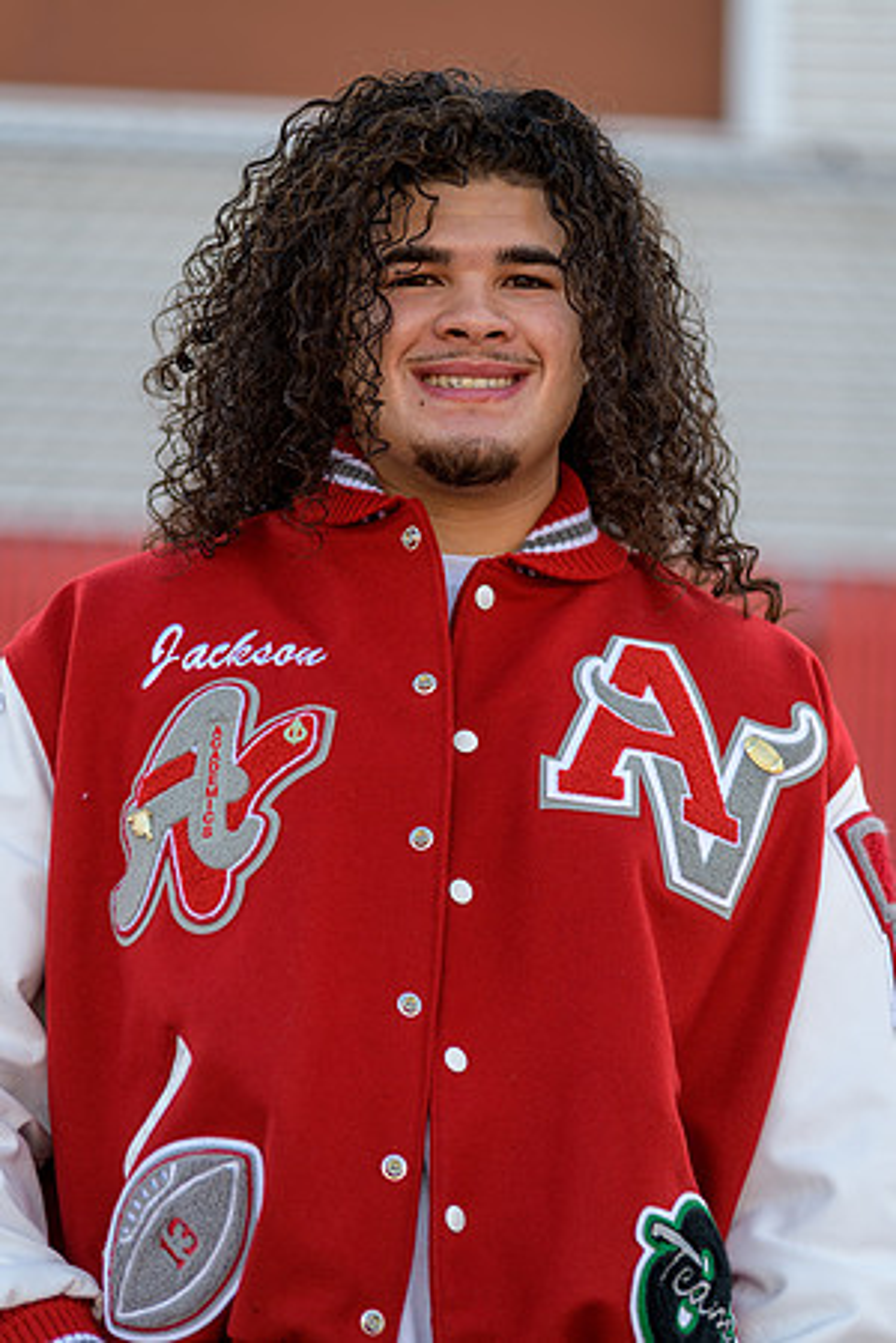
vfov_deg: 13.2
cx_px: 448
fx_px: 5786
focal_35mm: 155
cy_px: 672
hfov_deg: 8.9
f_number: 3.5
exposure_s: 1/500
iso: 100
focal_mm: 155
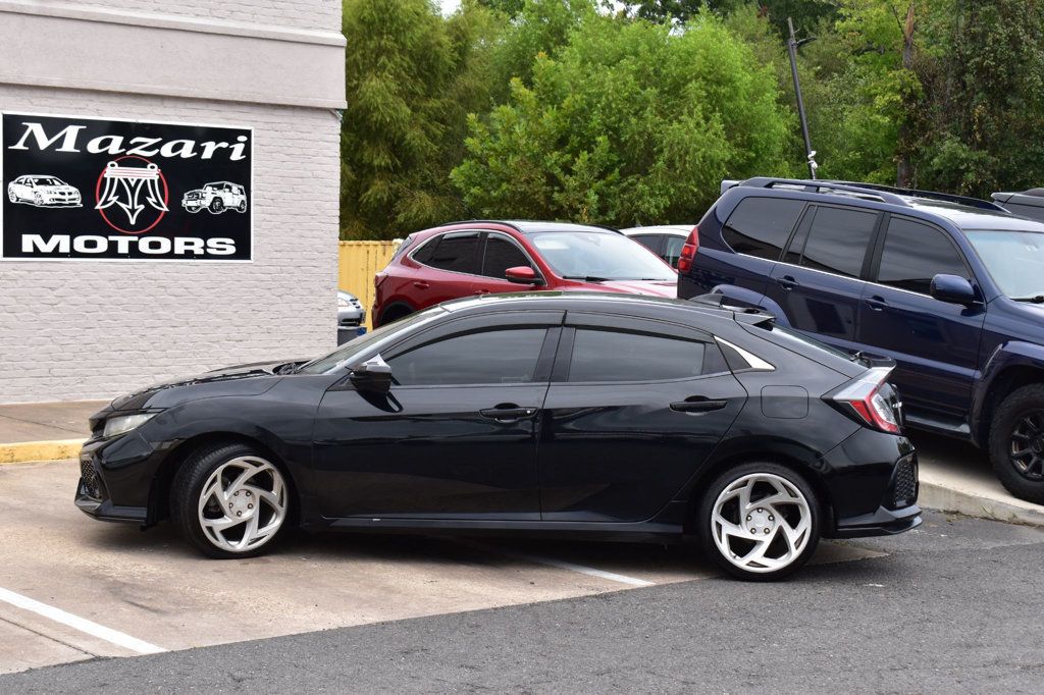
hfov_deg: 31.9
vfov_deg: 21.6
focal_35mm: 63
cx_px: 522
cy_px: 348
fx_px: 1826
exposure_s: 1/250
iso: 400
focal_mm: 42
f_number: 10
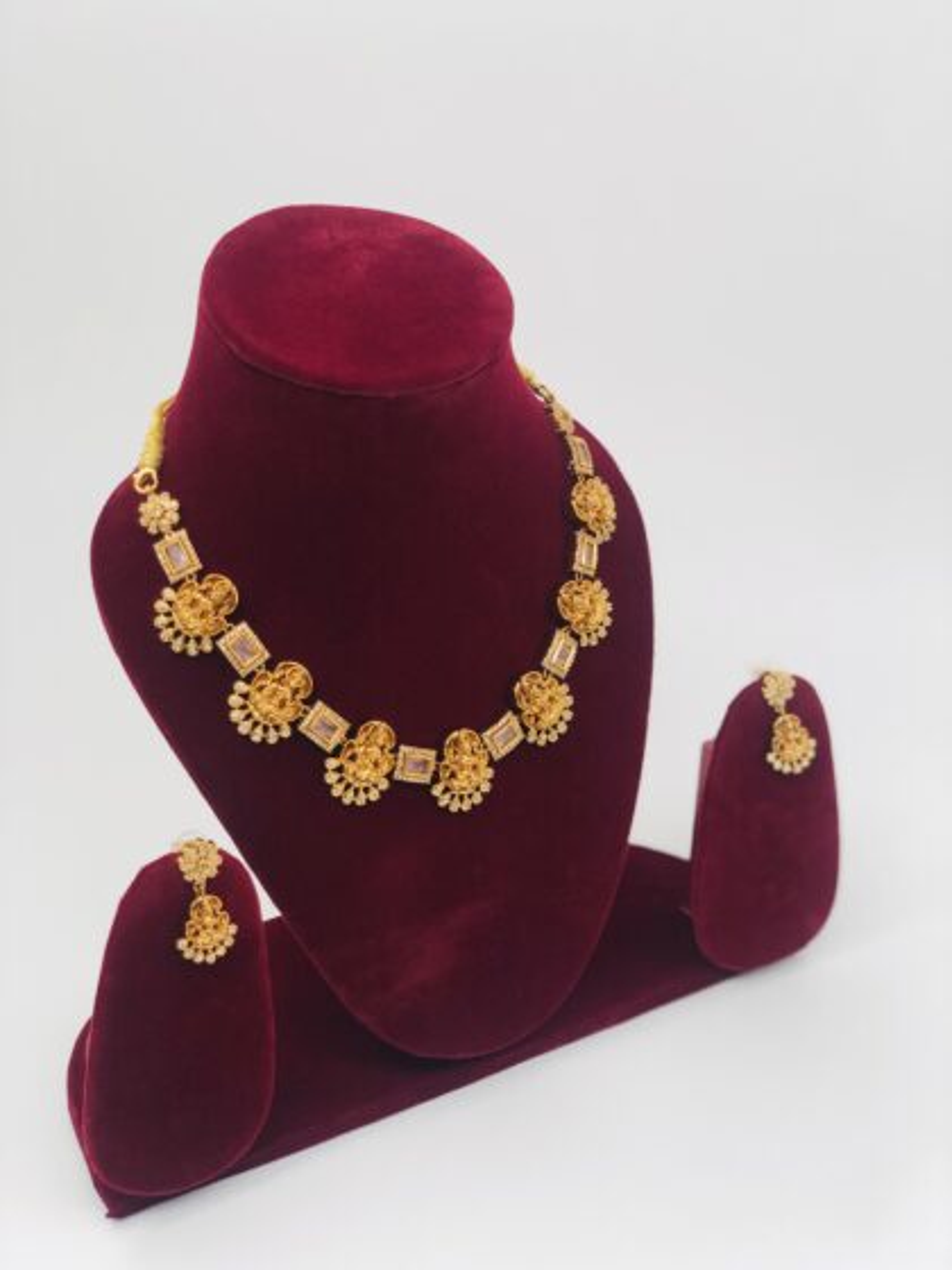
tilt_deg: -27.7
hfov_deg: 28.0
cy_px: 635
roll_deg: -1.6
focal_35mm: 52
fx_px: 1907
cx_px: 476
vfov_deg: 36.8
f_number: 2.4
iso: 16
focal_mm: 6
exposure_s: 1/105
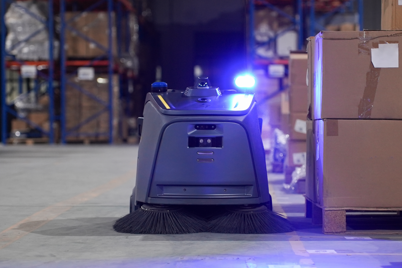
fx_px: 1251
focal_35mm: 112
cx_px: 201
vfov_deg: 12.2
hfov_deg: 18.3
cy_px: 134
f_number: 2.8
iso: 1600
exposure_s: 1/100
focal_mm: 75
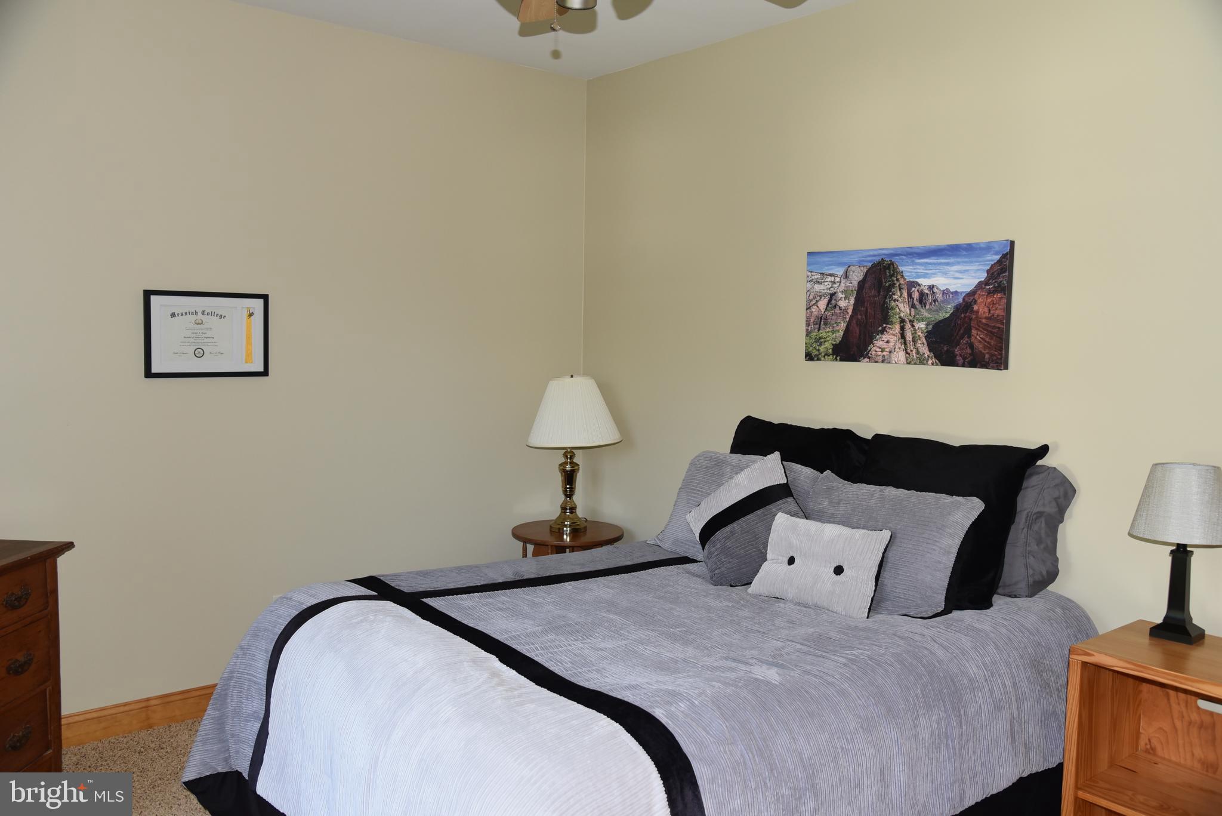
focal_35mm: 30
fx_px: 1019
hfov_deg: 61.9
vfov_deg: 43.6
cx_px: 611
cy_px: 408
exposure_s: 1/60
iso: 800
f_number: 5
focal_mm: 30
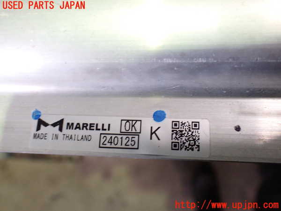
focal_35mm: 30
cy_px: 106
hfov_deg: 60.0
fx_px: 244
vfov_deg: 46.8
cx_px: 140
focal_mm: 5.4
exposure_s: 1/40
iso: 800
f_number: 2.3
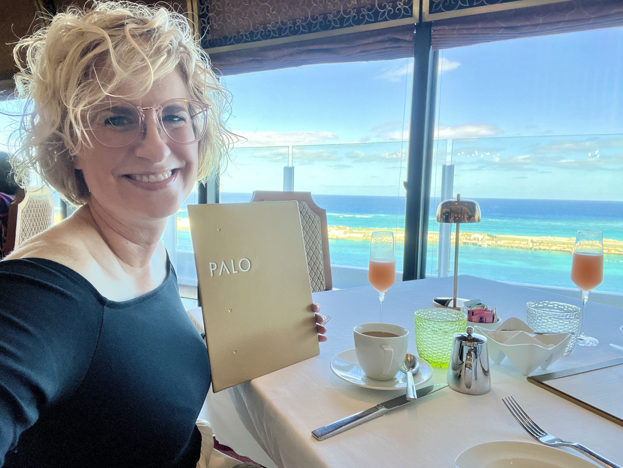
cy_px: 234
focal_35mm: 23
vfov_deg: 58.9
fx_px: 414
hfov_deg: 73.9
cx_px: 312
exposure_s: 1/61
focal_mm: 2.71
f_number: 2.2
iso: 50
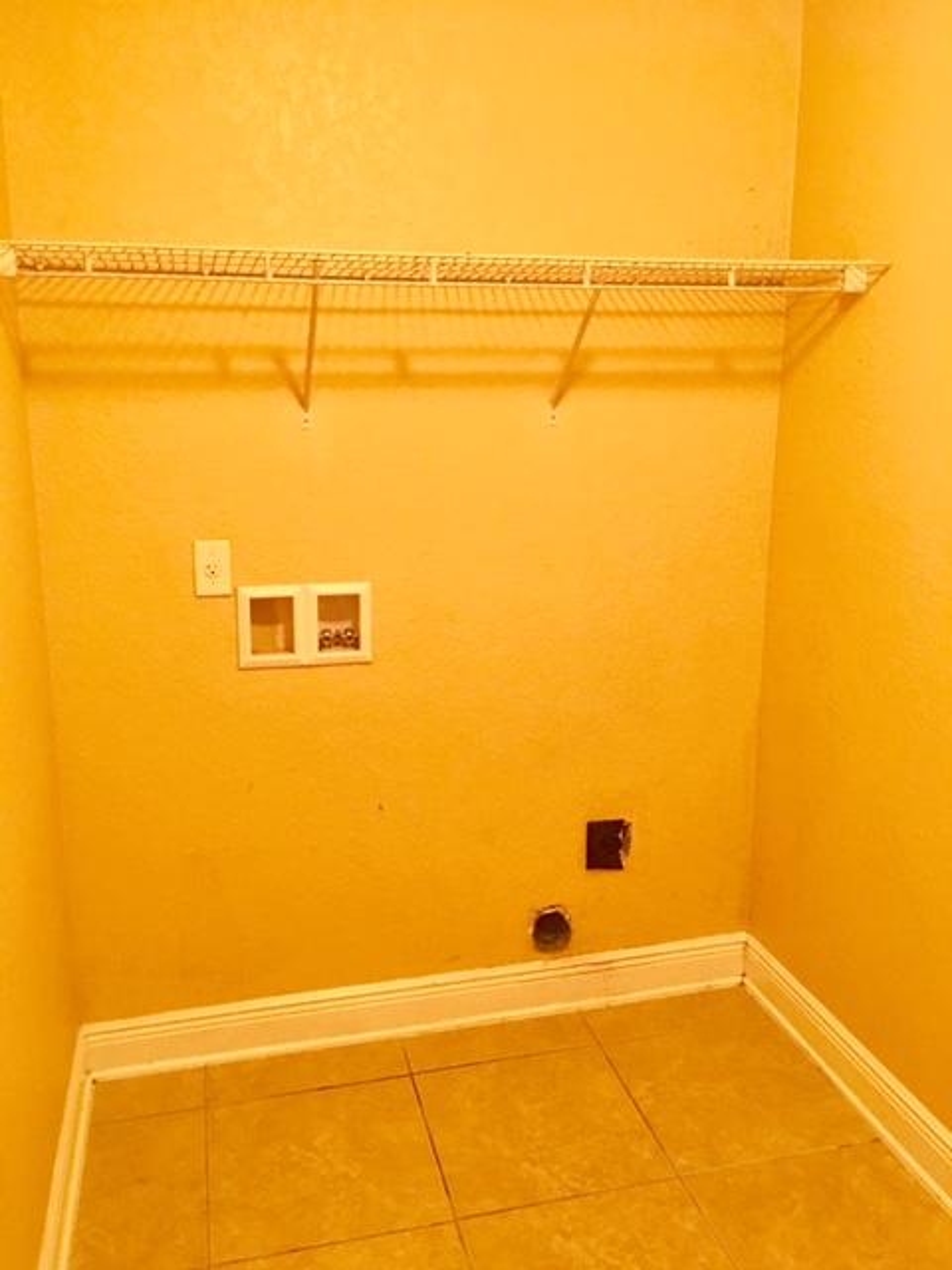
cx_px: 476
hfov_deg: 48.2
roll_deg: -0.5
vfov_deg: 61.7
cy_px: 635
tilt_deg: -12.5
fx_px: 1063
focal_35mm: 29
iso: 100
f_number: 2.2
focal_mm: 4.15
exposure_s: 1/15
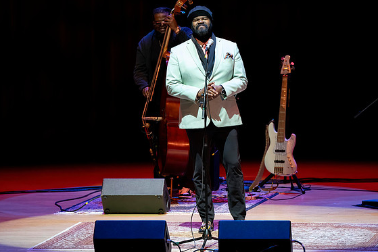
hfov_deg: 5.8
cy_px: 139
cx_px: 189
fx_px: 3760
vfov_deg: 3.8
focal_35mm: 358
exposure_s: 1/250
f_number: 5.6
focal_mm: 321
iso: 6400
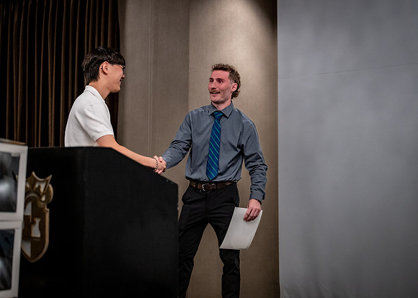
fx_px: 640
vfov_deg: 26.2
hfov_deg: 36.2
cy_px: 149
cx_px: 209
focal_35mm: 54
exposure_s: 1/400
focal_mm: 50
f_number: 1.2
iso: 1250
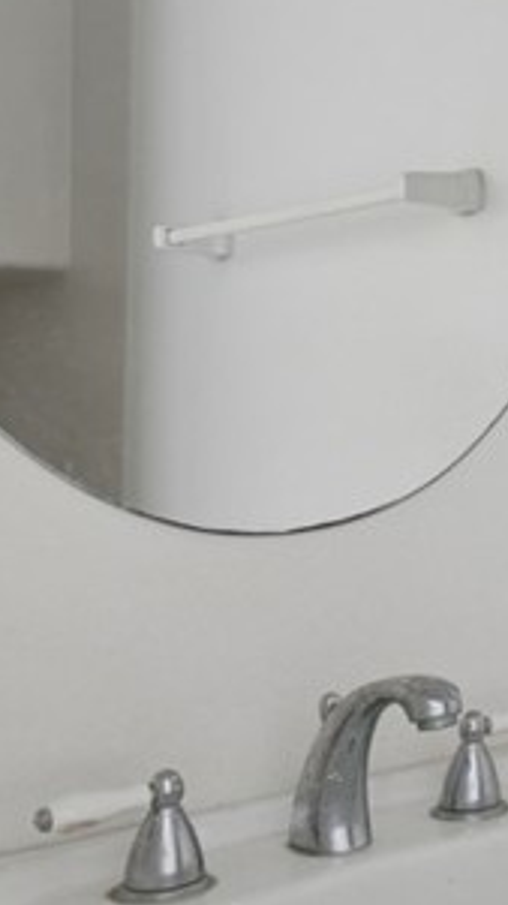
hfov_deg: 15.4
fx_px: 1367
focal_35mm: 57
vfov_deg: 36.6
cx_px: 1097
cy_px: 406
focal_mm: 16
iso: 320
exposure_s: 3.2
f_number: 9
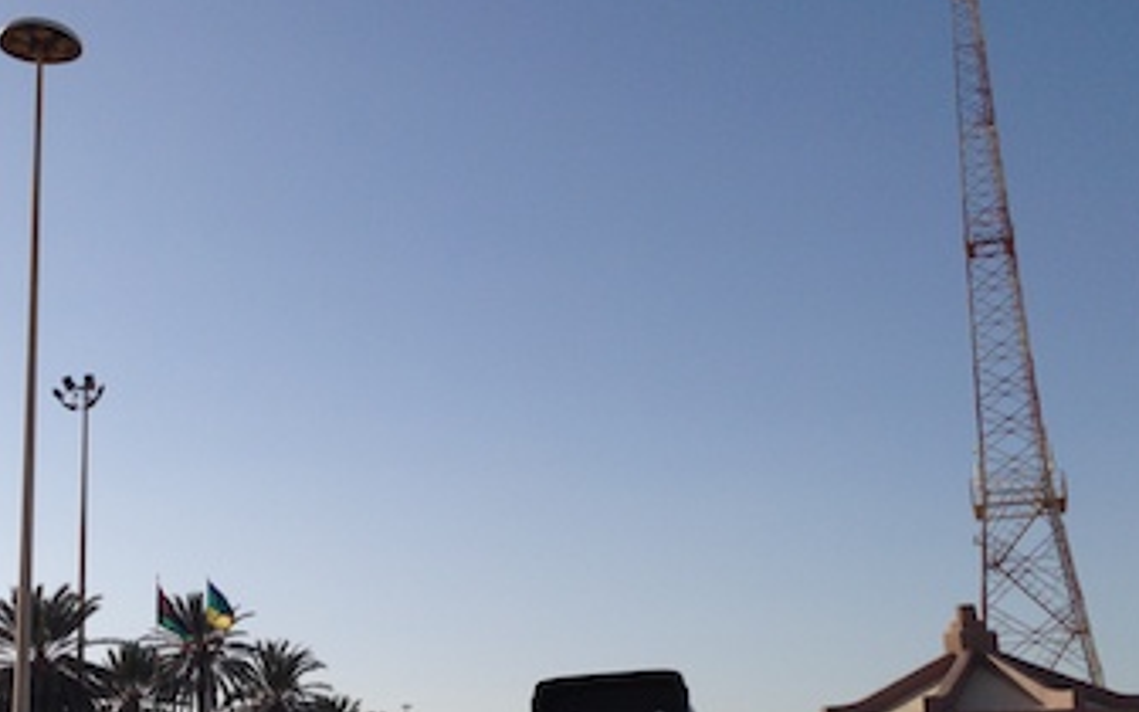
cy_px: 456
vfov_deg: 24.8
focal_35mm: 52
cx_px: 458
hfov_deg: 38.7
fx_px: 1614
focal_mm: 4.12
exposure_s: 1/3012
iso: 50
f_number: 2.4
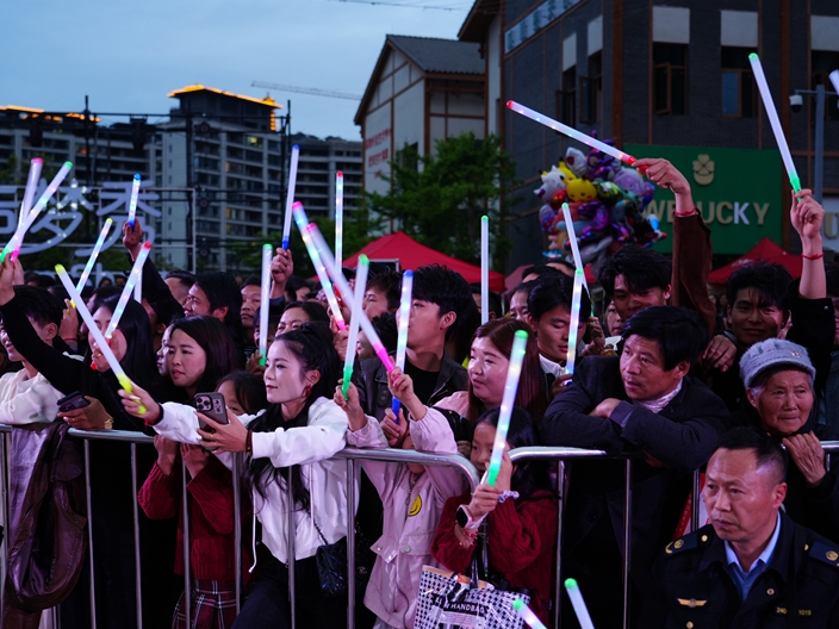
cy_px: 314
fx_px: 1139
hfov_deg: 40.4
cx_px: 381
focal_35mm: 47
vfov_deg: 30.9
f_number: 4
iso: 800
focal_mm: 43
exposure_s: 1/125
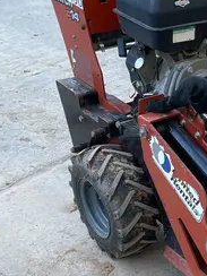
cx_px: 285
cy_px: 257
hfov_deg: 17.5
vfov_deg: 24.2
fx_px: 622
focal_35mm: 78
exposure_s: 1/128
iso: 32
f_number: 1.6
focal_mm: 4.2
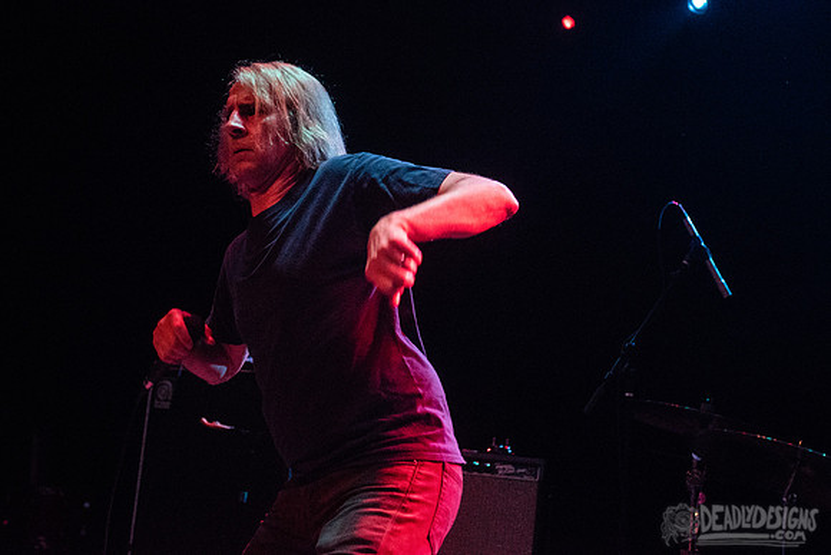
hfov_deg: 28.1
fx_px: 1657
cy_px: 212
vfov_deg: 19.0
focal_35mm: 72
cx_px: 387
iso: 6400
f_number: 2.8
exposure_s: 1/125
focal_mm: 58
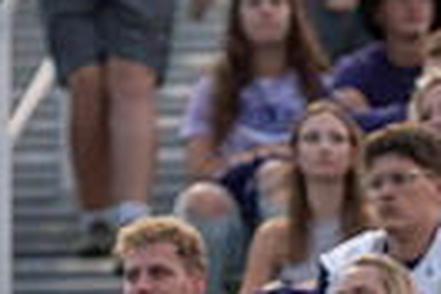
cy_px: 633
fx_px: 9150
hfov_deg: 2.8
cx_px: 474
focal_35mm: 747
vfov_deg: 1.8
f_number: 3.2
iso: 2000
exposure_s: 1/800
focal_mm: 170
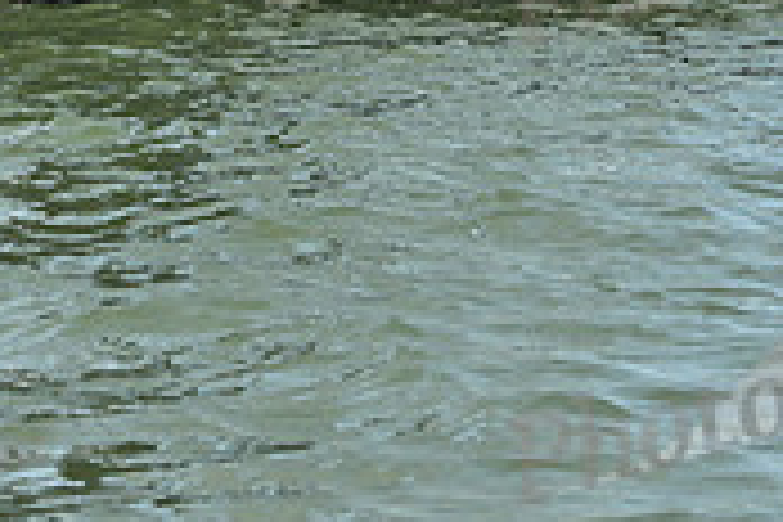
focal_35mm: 233
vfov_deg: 5.8
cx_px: 279
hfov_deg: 8.8
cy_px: -241
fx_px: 5067
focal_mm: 70
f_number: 6.3
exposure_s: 1/1000
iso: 320
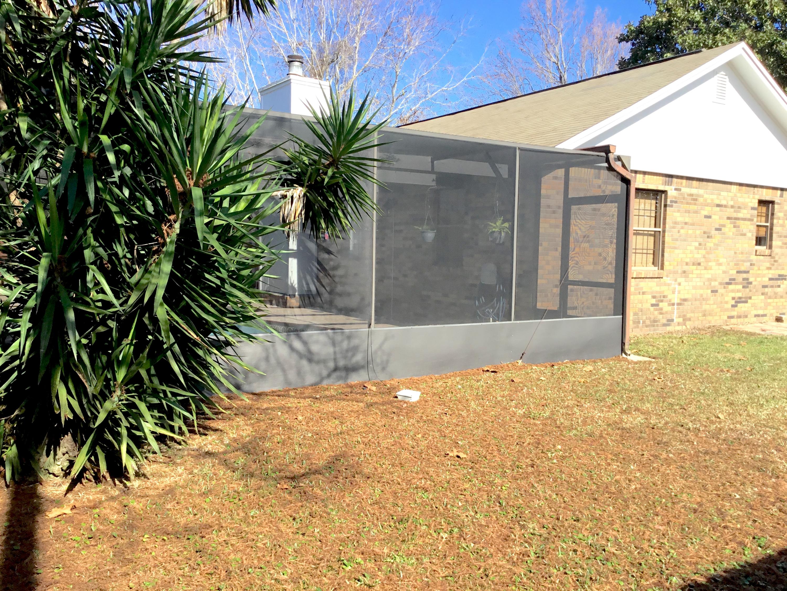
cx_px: 394
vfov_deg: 45.4
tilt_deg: -2.5
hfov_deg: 58.4
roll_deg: +0.1
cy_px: 296
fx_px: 705
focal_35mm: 31
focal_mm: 3.3
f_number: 2.4
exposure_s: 1/831
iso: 25
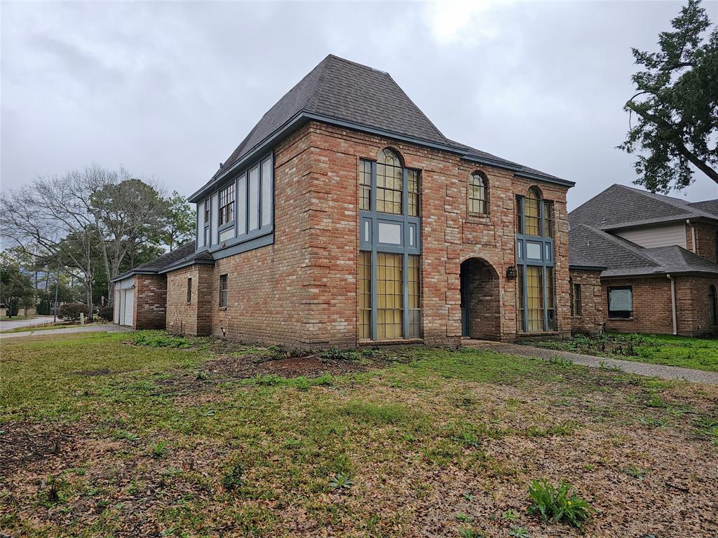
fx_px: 477
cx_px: 359
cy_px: 269
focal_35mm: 23
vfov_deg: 58.9
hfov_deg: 73.9
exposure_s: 1/243
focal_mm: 6.3
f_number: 1.7
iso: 10
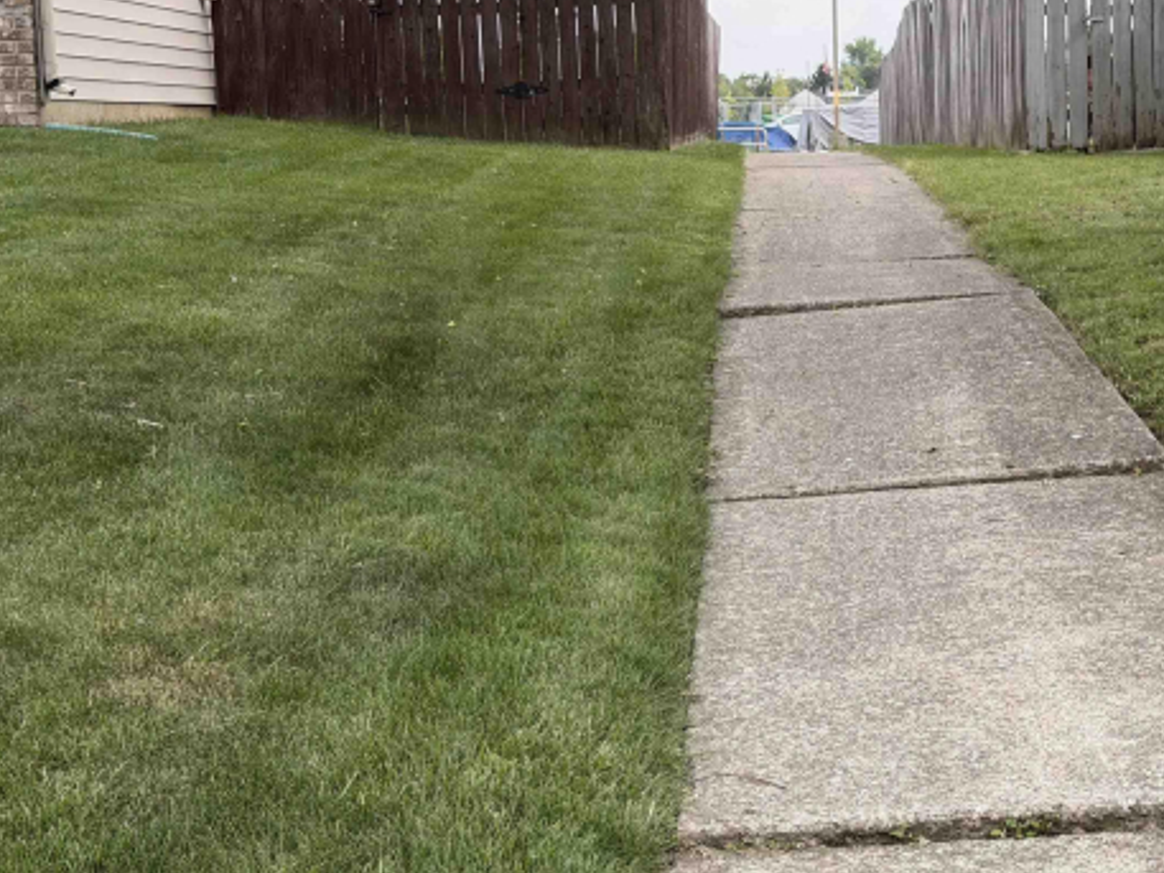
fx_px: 2354
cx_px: 811
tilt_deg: -7.9
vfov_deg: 21.0
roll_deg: +1.8
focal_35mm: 70
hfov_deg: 27.5
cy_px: 415
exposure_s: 1/1285
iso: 100
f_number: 1.78
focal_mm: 6.76
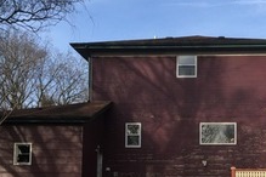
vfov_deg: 20.0
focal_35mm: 66
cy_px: 172
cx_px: 206
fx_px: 488
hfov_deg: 29.9
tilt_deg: +6.2
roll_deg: +0.3
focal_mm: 4.15
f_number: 2.2
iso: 32
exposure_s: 1/920
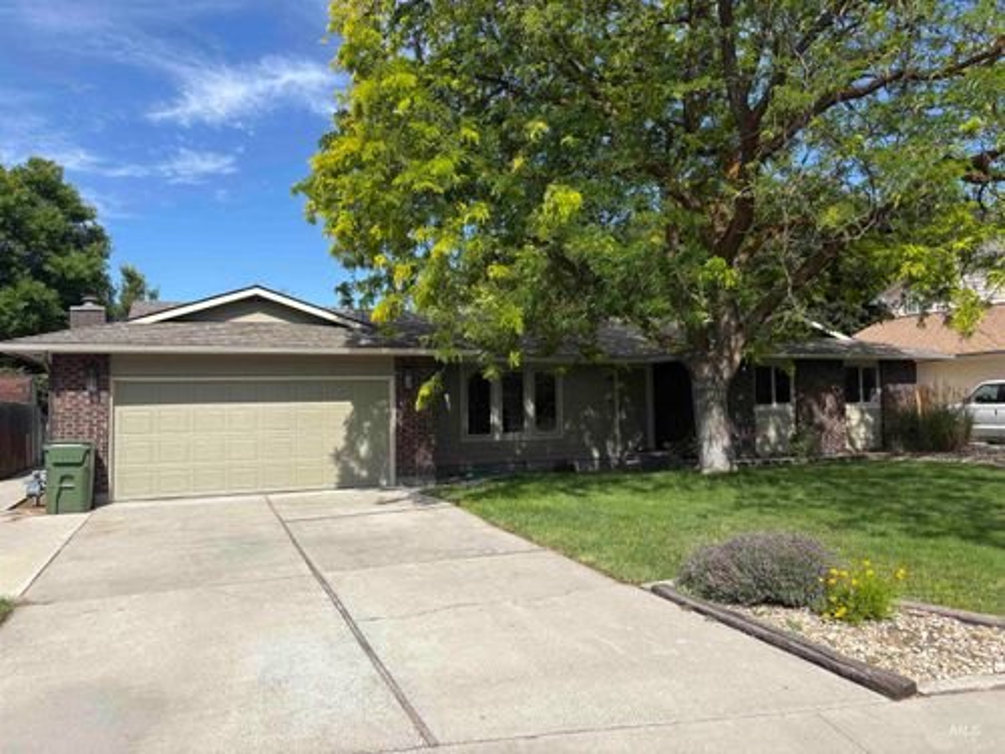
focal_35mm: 26
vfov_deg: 53.1
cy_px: 377
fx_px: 755
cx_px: 502
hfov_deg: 67.3
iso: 50
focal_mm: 5.96
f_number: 1.6
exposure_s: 1/3448
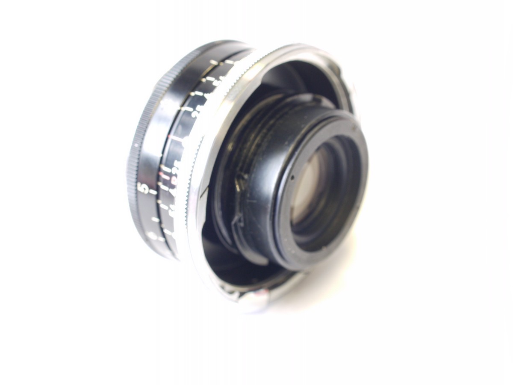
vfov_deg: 24.4
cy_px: 192
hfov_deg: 32.2
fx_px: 889
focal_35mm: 60
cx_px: 256
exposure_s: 1/13
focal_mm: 30
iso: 400
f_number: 6.3
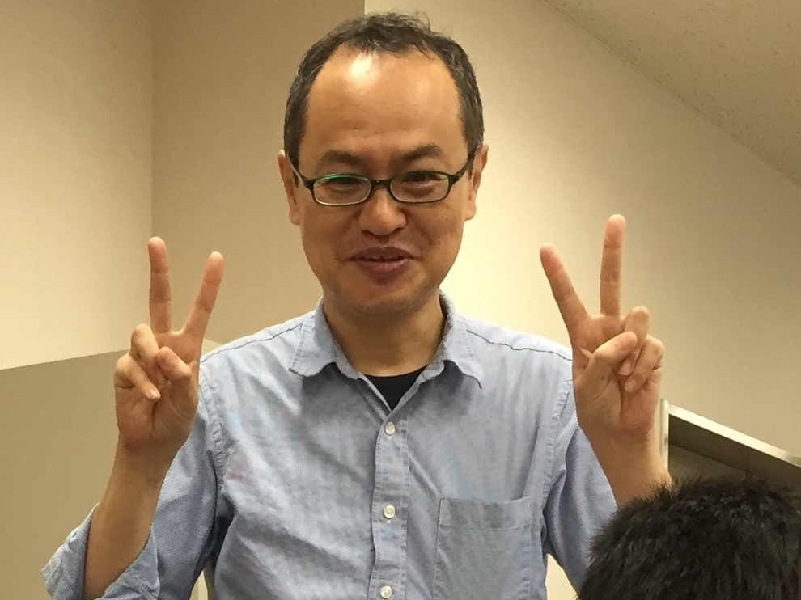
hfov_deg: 60.0
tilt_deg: -2.2
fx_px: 694
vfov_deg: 46.8
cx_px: 388
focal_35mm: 30
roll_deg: -1.6
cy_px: 294
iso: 50
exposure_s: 1/30
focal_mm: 4.15
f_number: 2.2
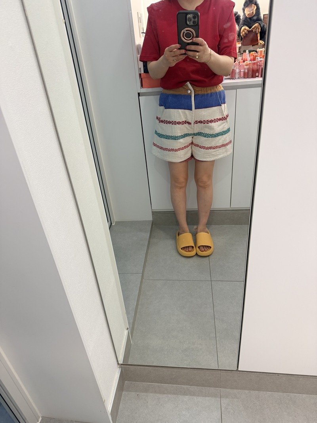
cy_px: 212
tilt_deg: -32.4
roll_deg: +4.1
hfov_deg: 56.8
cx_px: 158
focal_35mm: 24
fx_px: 293
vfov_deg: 71.6
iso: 160
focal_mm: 6.76
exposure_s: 1/120
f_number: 1.78
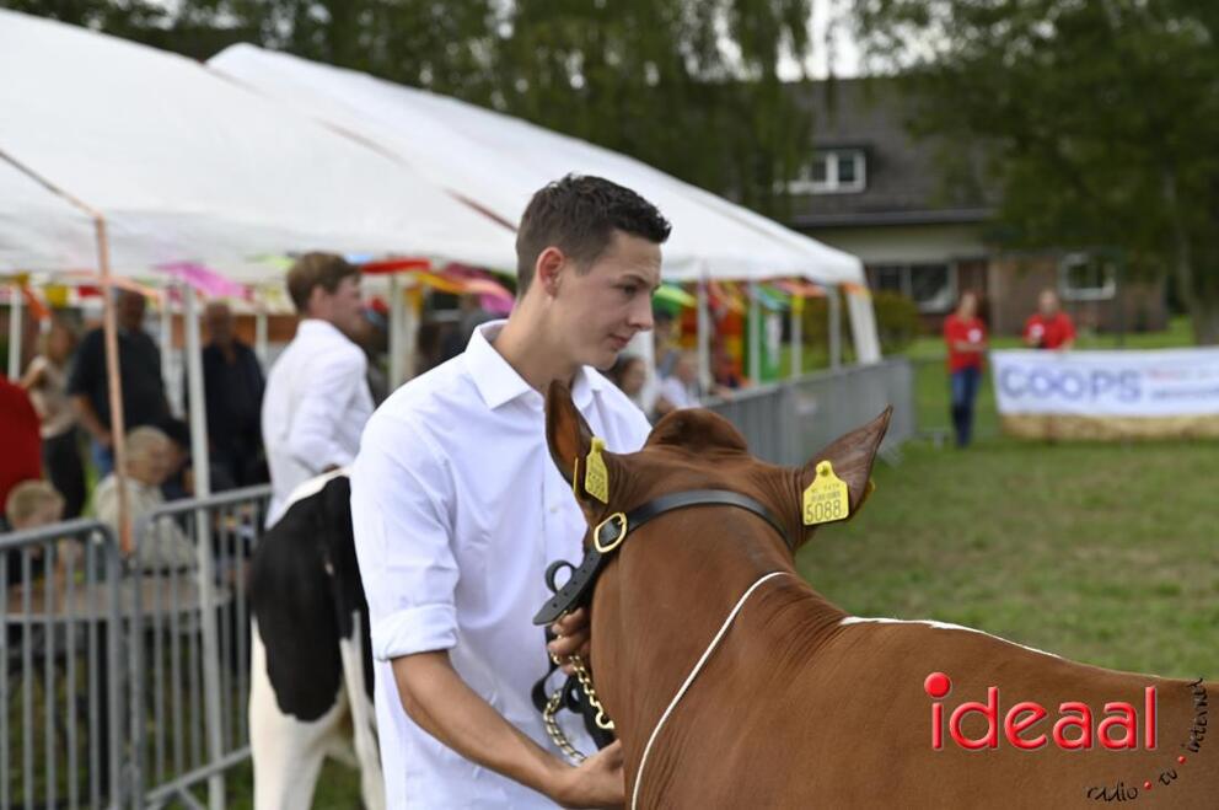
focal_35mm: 70
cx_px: 610
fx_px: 2368
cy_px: 405
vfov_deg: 19.4
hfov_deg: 28.9
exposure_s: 1/500
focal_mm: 70
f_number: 5.6
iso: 200
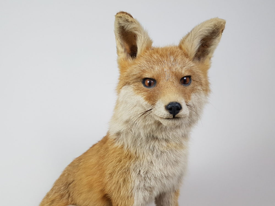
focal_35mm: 26
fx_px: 207
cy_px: 103
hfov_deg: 67.3
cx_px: 138
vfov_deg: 53.1
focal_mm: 4.2
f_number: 1.7
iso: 80
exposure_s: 1/50
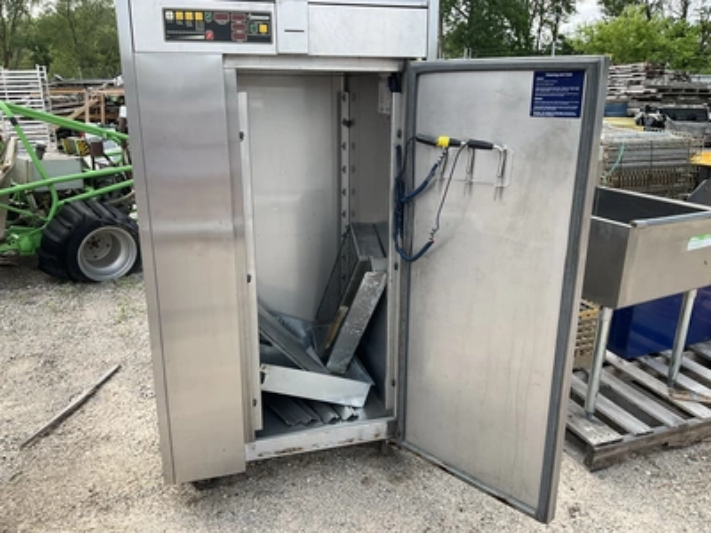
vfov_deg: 48.2
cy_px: 266
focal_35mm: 29
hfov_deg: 61.7
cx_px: 356
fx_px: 596
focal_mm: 3
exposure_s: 1/495
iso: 25
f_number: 1.8
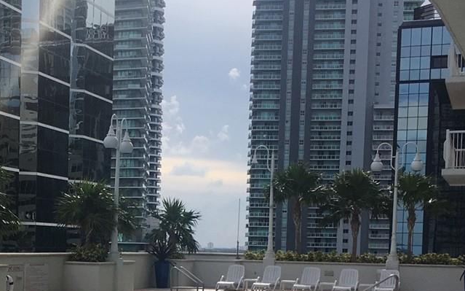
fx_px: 976
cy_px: 295
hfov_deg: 26.2
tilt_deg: -1.7
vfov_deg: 16.6
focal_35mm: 77
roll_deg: -0.4
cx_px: 77
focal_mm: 4.15
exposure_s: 1/999
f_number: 2.2
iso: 25
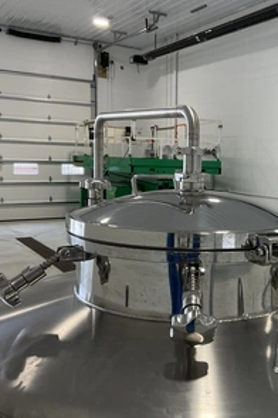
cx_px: 226
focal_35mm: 41
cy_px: 212
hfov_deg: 31.7
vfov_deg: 47.4
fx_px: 475
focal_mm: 3
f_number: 1.8
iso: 50
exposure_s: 1/122
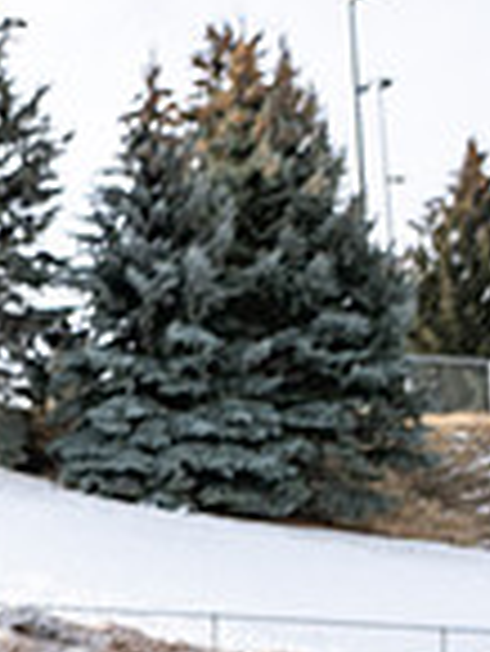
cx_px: -629
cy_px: 380
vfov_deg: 20.0
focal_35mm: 98
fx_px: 1847
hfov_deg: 12.4
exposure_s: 1/1600
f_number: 4
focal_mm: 25.5
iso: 250
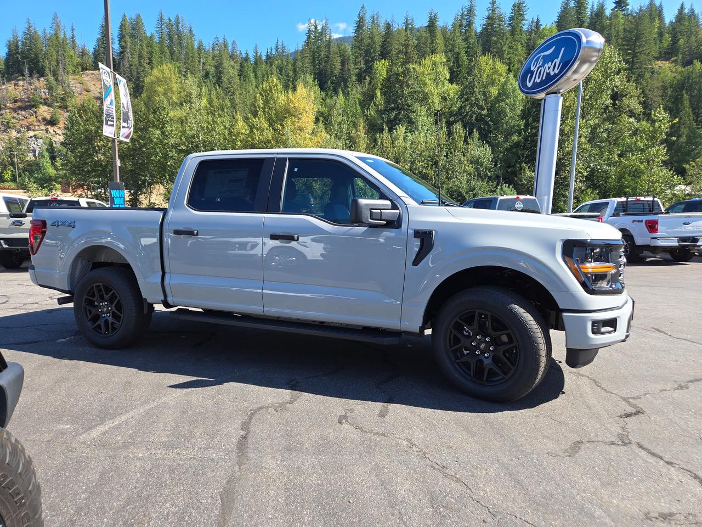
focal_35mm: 23
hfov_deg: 73.9
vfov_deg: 58.9
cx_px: 351
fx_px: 466
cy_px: 264
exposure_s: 1/579
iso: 25
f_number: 1.8
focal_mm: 5.4
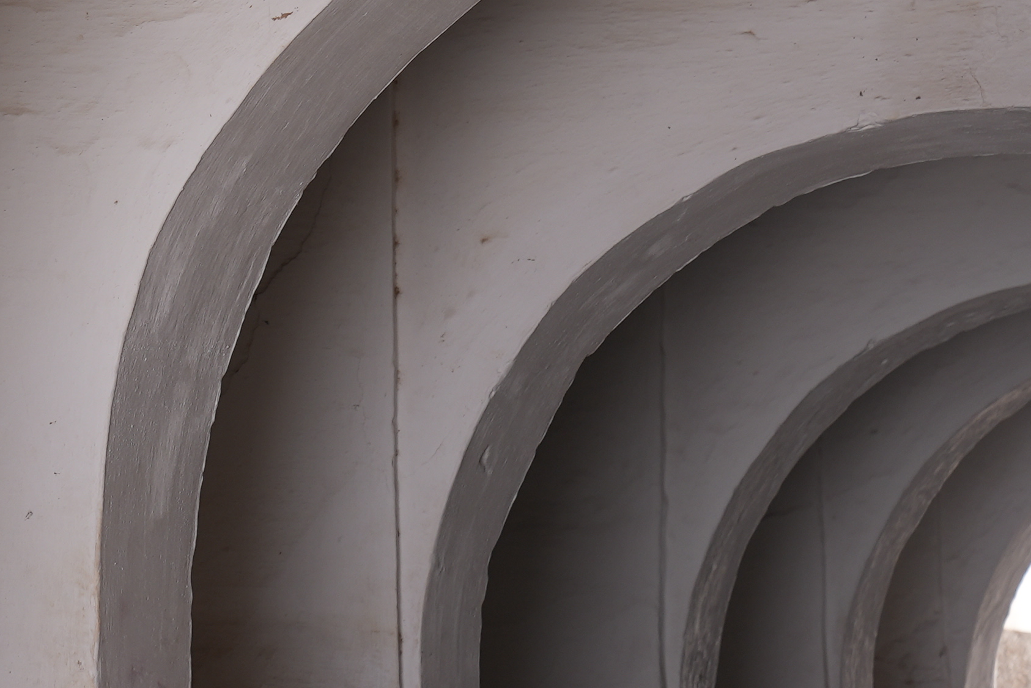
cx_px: 215
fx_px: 5043
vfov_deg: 7.8
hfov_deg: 11.6
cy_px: 373
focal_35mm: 176
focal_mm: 70
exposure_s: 1/160
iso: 320
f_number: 4
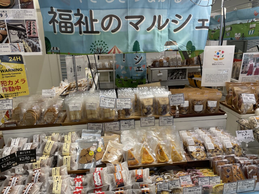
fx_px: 195
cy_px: 97
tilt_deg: -16.7
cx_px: 130
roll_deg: +1.2
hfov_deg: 67.3
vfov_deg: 53.1
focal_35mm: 26
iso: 50
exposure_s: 1/100
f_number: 1.6
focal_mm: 4.2
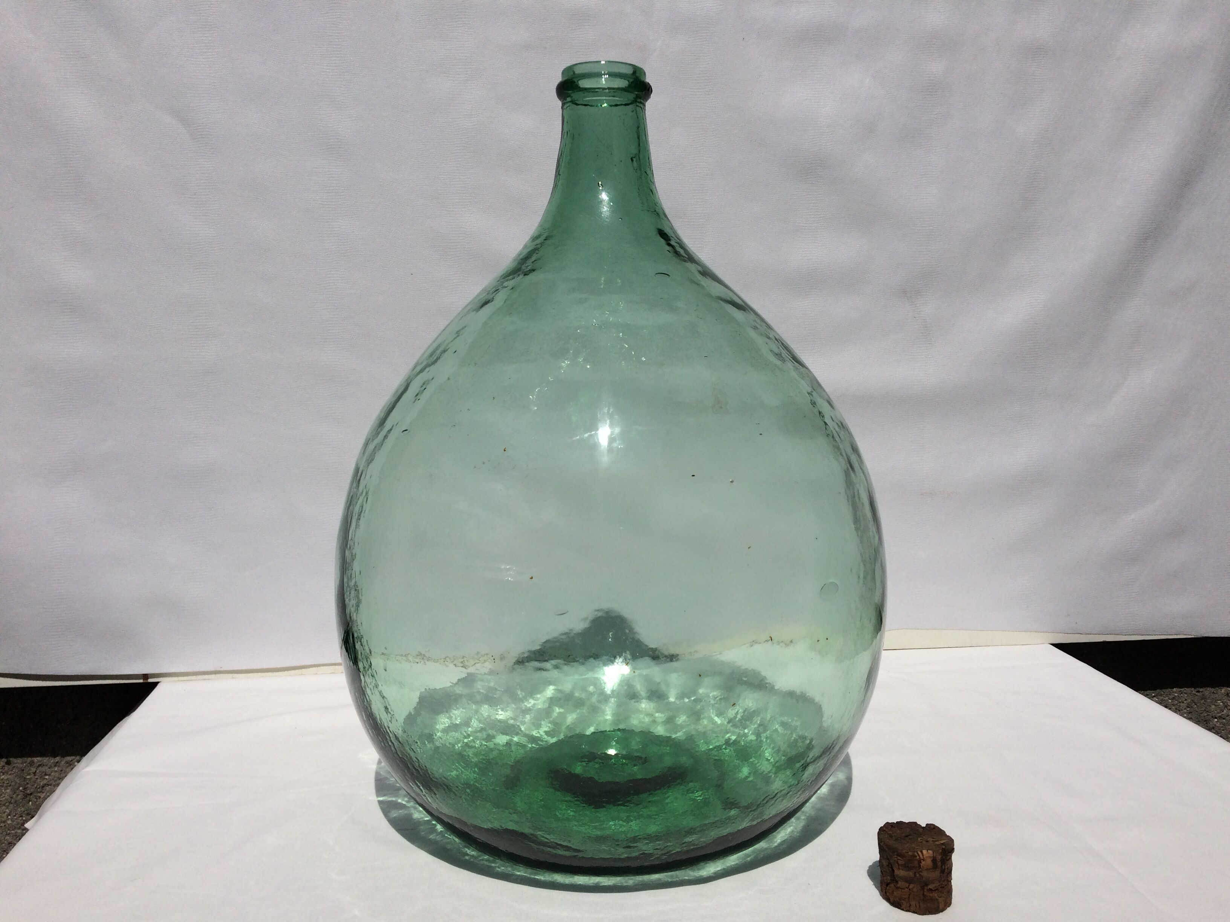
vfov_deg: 48.2
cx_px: 615
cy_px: 461
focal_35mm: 29
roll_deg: -2.2
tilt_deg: -7.3
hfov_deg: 61.7
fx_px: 1030
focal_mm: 4.15
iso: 32
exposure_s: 1/13699
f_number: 2.2
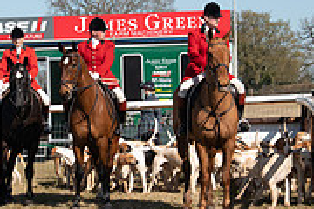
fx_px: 1352
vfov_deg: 8.9
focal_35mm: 155
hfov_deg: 13.2
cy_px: 92
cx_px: 84
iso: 64
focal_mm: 48
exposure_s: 1/250
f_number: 5
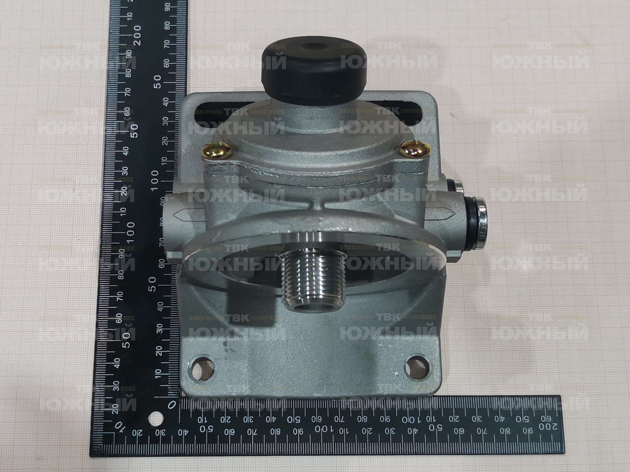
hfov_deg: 67.3
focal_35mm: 26
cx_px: 315
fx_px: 473
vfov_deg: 53.1
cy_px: 236
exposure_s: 1/100
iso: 125
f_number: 1.4
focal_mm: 4.66
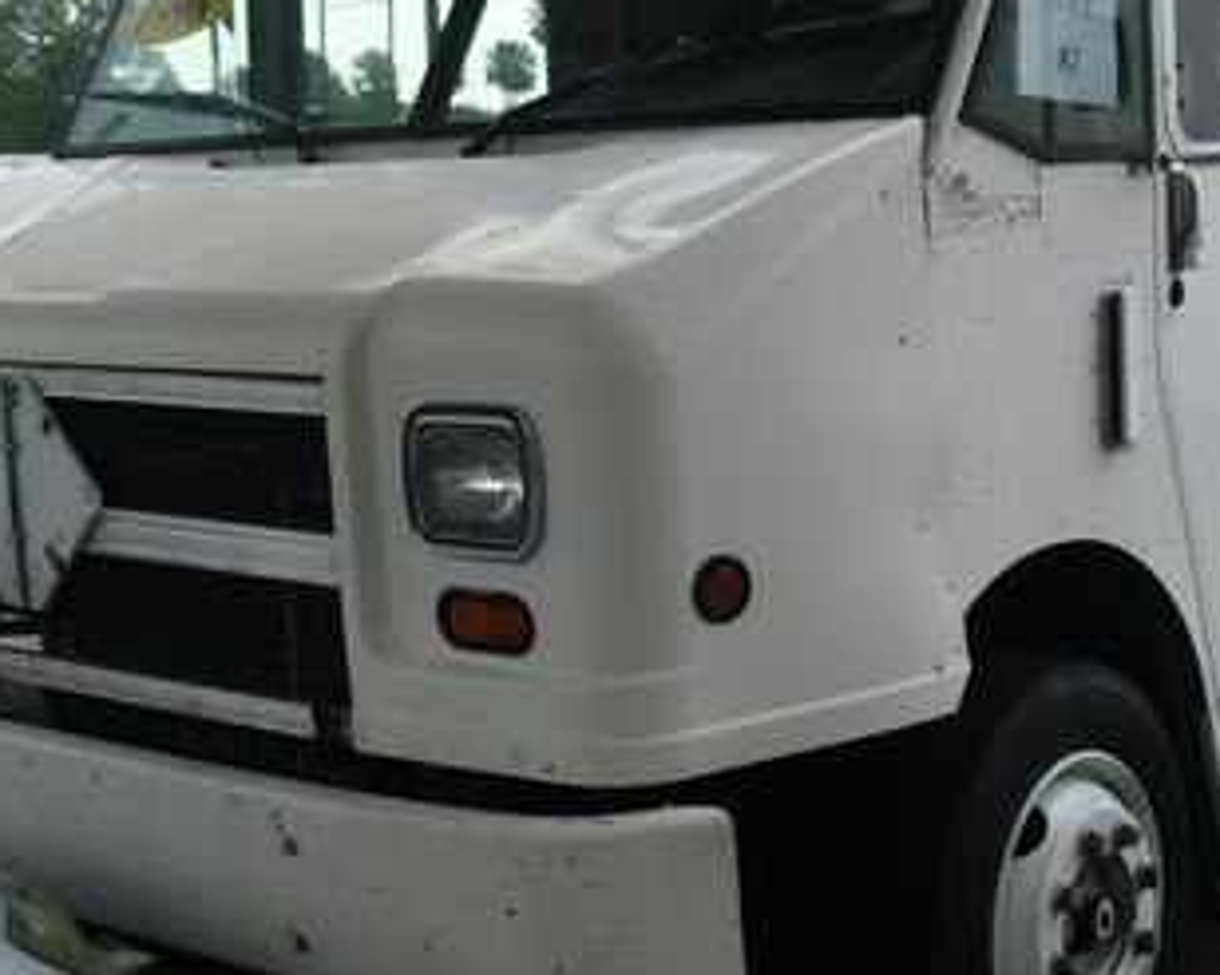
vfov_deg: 20.9
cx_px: 804
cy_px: 317
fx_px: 2634
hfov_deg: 25.9
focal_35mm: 73
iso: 100
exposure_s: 1/100
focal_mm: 6.3
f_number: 7.8
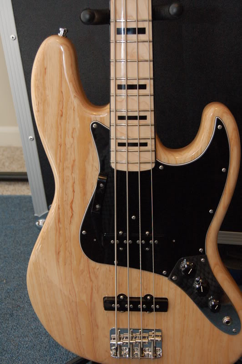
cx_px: 121
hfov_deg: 25.7
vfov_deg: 37.9
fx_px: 530
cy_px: 182
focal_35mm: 52
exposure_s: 1/60
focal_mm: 35
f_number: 7.1
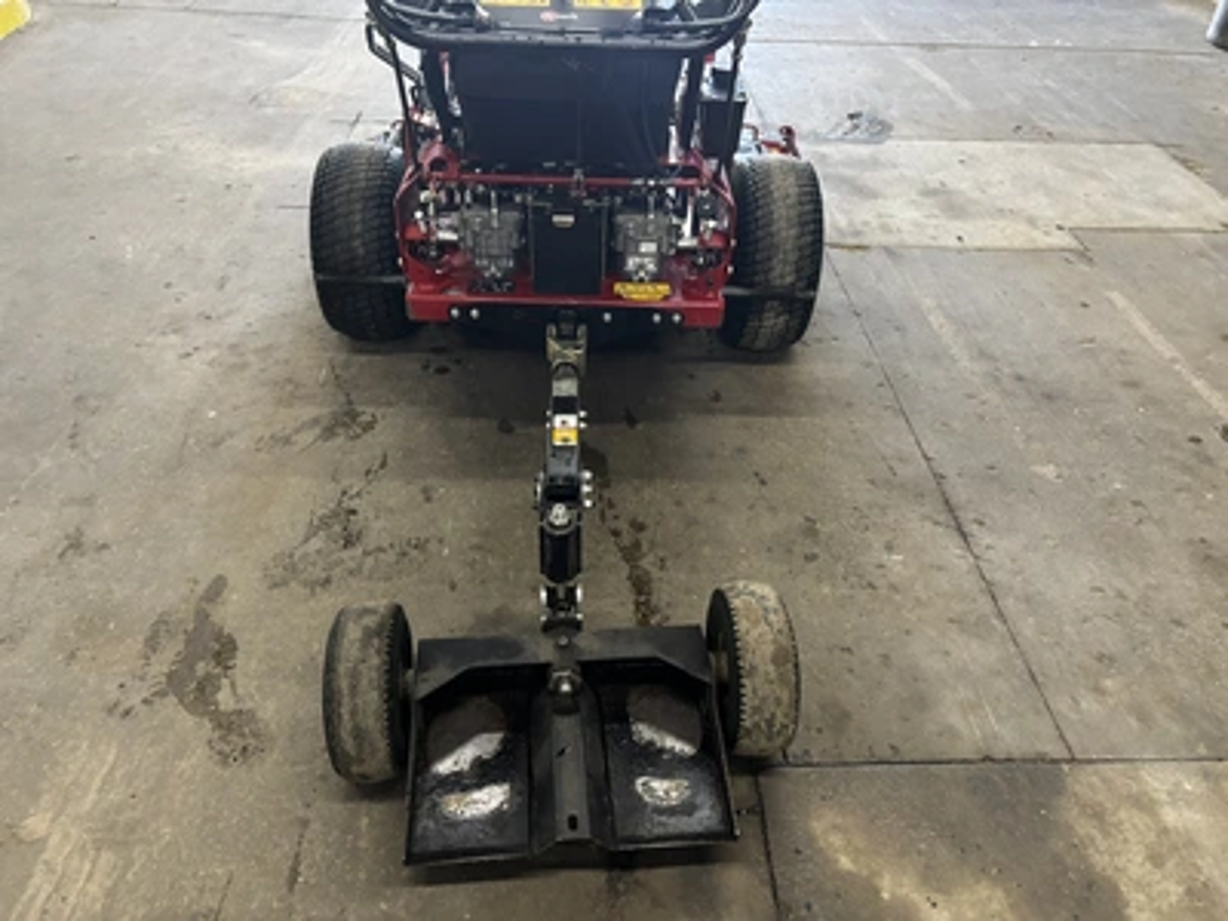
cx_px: 614
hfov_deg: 67.3
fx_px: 922
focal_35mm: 26
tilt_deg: -39.1
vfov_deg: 53.1
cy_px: 460
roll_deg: -3.7
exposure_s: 1/60
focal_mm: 5.96
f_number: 1.6
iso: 400
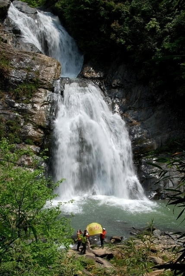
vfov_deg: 41.1
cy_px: 138
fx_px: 369
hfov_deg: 28.1
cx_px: 92
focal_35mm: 48
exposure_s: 1/25
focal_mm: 32
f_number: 29
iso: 100
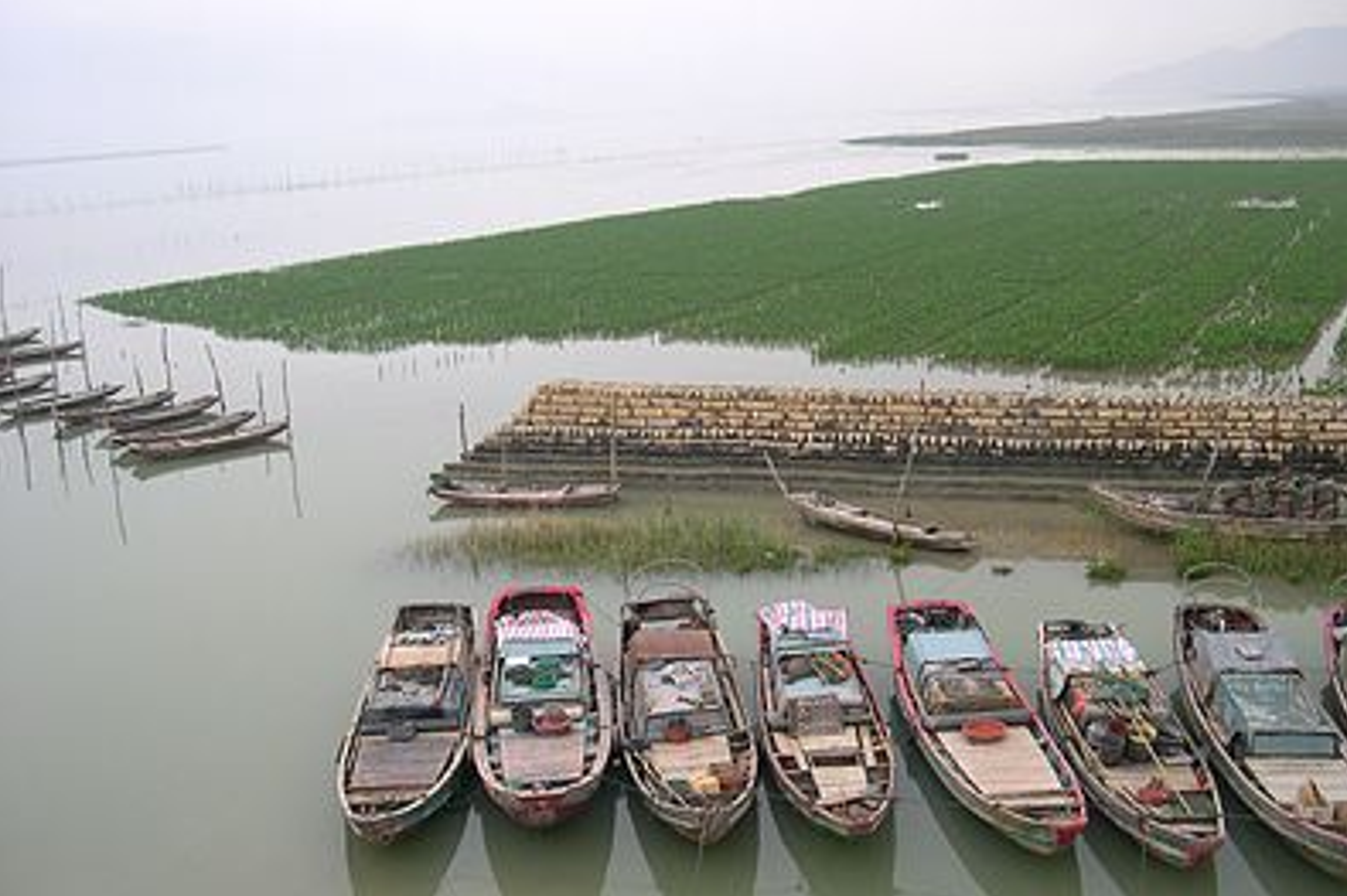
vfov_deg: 33.4
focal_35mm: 40
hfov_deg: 48.5
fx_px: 1496
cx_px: 675
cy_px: 429
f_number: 2.8
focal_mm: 8
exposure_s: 1/592
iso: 100
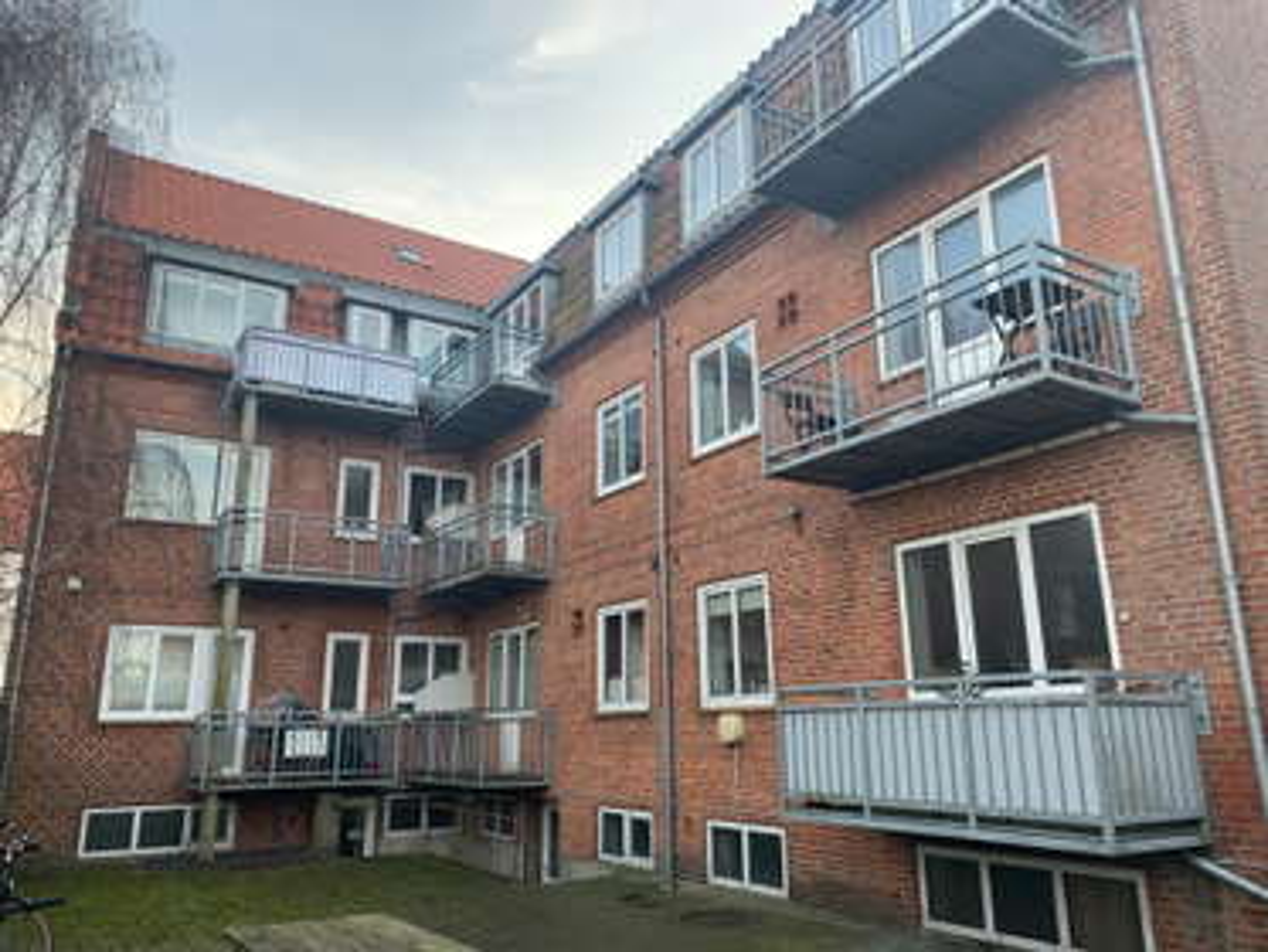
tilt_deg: +13.9
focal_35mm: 26
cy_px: 476
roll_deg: +0.9
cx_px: 634
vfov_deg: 53.1
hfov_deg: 67.3
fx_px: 953
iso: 25
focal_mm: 4.25
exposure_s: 1/125
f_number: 1.8
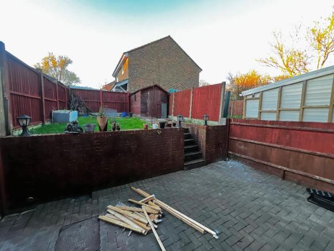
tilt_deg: -6.1
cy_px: 126
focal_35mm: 13
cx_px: 167
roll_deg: -1.4
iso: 160
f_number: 1.8
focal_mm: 1.57
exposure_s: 1/99
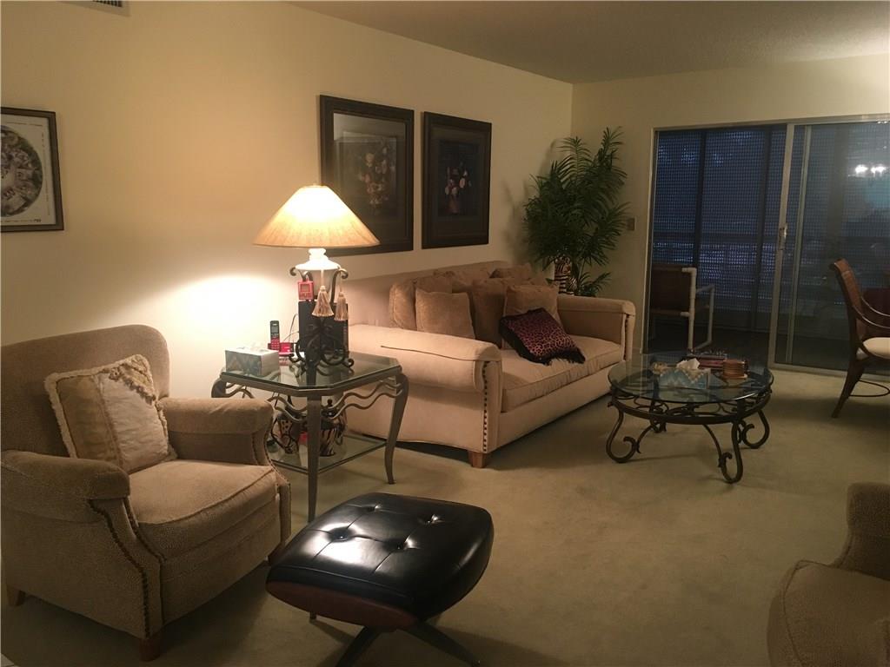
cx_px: 445
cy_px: 334
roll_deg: -0.9
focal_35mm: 29
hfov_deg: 61.7
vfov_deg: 48.2
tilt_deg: -10.3
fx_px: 746
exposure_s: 1/30
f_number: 2.2
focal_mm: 4.15
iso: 125
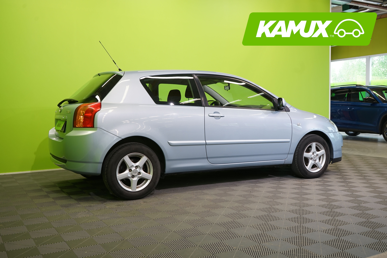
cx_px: 194
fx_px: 387
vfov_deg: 36.9
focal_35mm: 36
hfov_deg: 53.1
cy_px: 129
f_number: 6.3
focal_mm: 36
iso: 500
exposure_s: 1/30
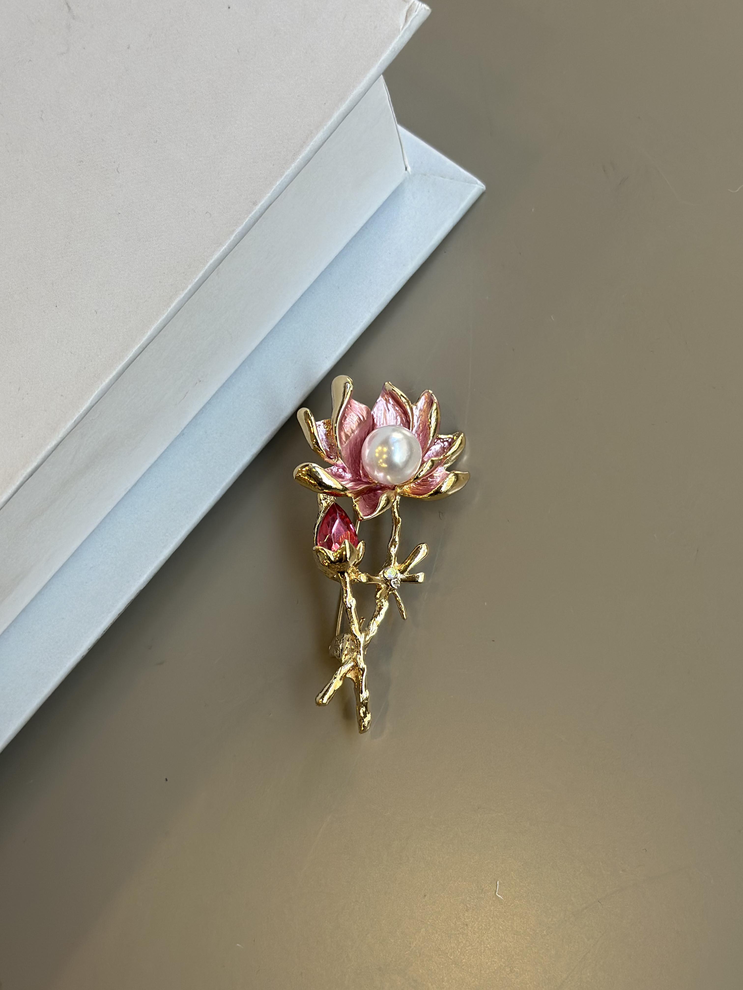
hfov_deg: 30.3
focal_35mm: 48
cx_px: 372
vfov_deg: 39.7
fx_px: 1374
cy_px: 495
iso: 80
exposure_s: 1/361
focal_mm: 6.86
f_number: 1.78
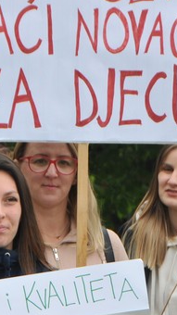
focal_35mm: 450
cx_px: 115
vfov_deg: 4.8
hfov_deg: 2.7
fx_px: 3755
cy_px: 238
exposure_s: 1/250
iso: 200
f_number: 8
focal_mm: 95
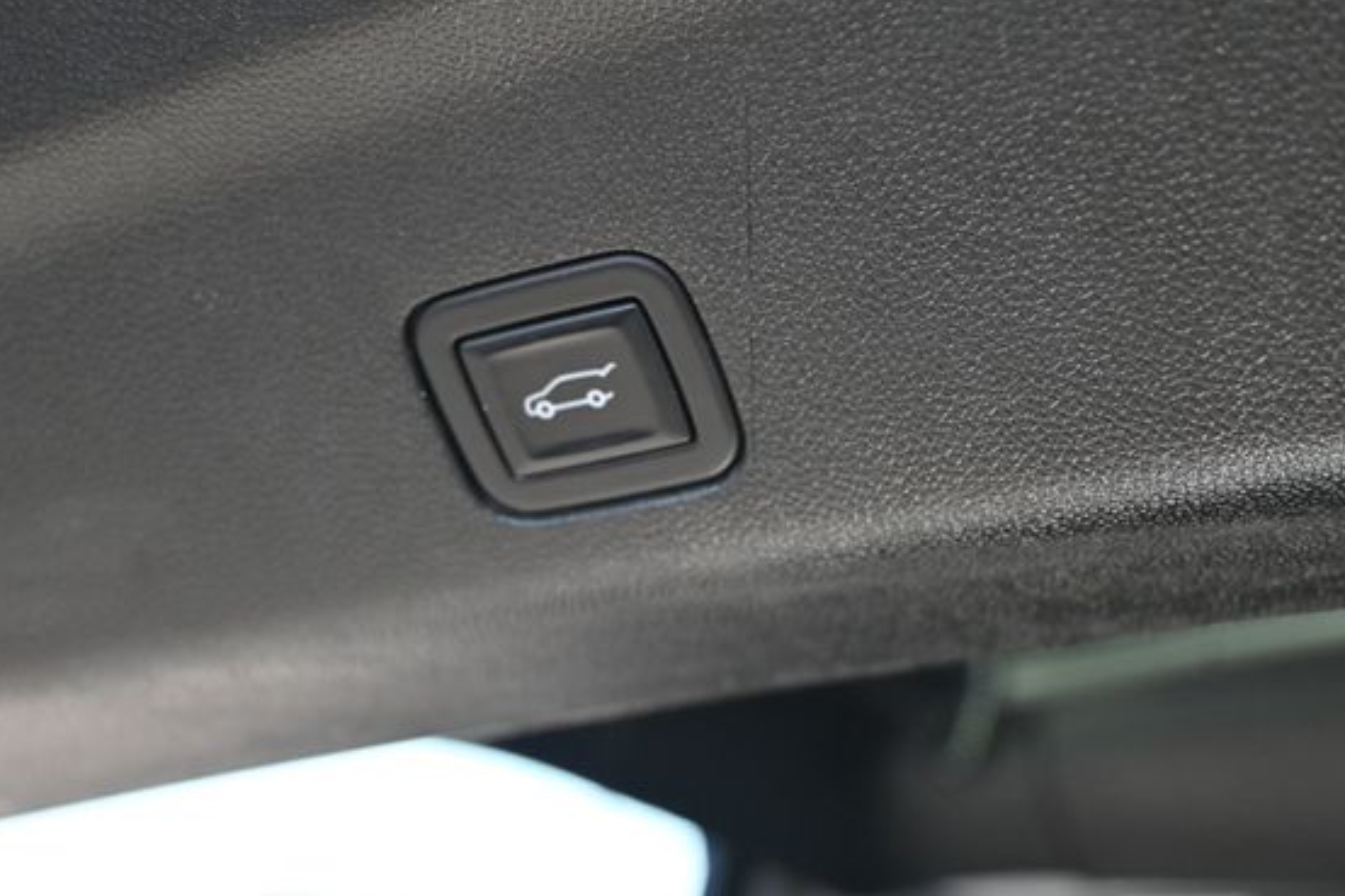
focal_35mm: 53
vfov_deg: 25.6
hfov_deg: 37.6
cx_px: 609
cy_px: 442
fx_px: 1974
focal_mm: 30.5
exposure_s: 1/200
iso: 400
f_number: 4.8
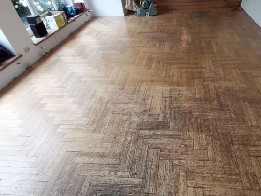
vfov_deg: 57.8
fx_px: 173
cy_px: 127
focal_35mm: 23
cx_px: 161
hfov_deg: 72.9
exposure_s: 1/50
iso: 320
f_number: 2.2
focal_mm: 2.35
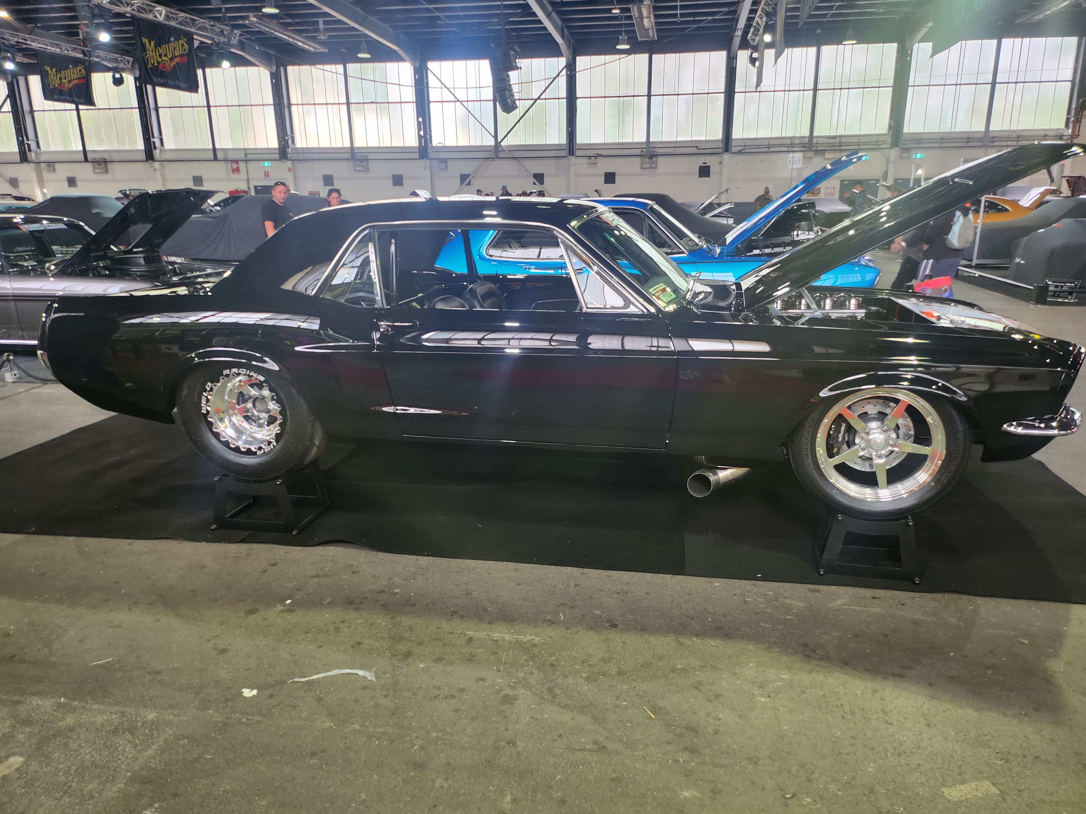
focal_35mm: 24
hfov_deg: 71.6
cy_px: 407
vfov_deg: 56.8
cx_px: 543
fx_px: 753
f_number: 1.8
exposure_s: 1/100
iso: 200
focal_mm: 5
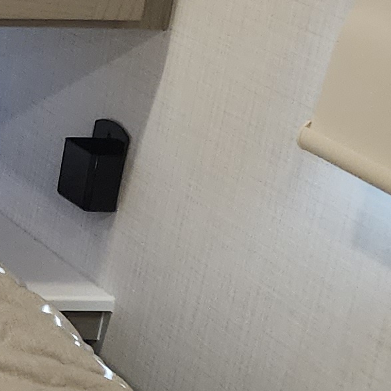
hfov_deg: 9.2
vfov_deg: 12.6
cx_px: -892
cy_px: 119
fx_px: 1764
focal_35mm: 138
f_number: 1.8
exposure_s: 1/120
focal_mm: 6.4
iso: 250
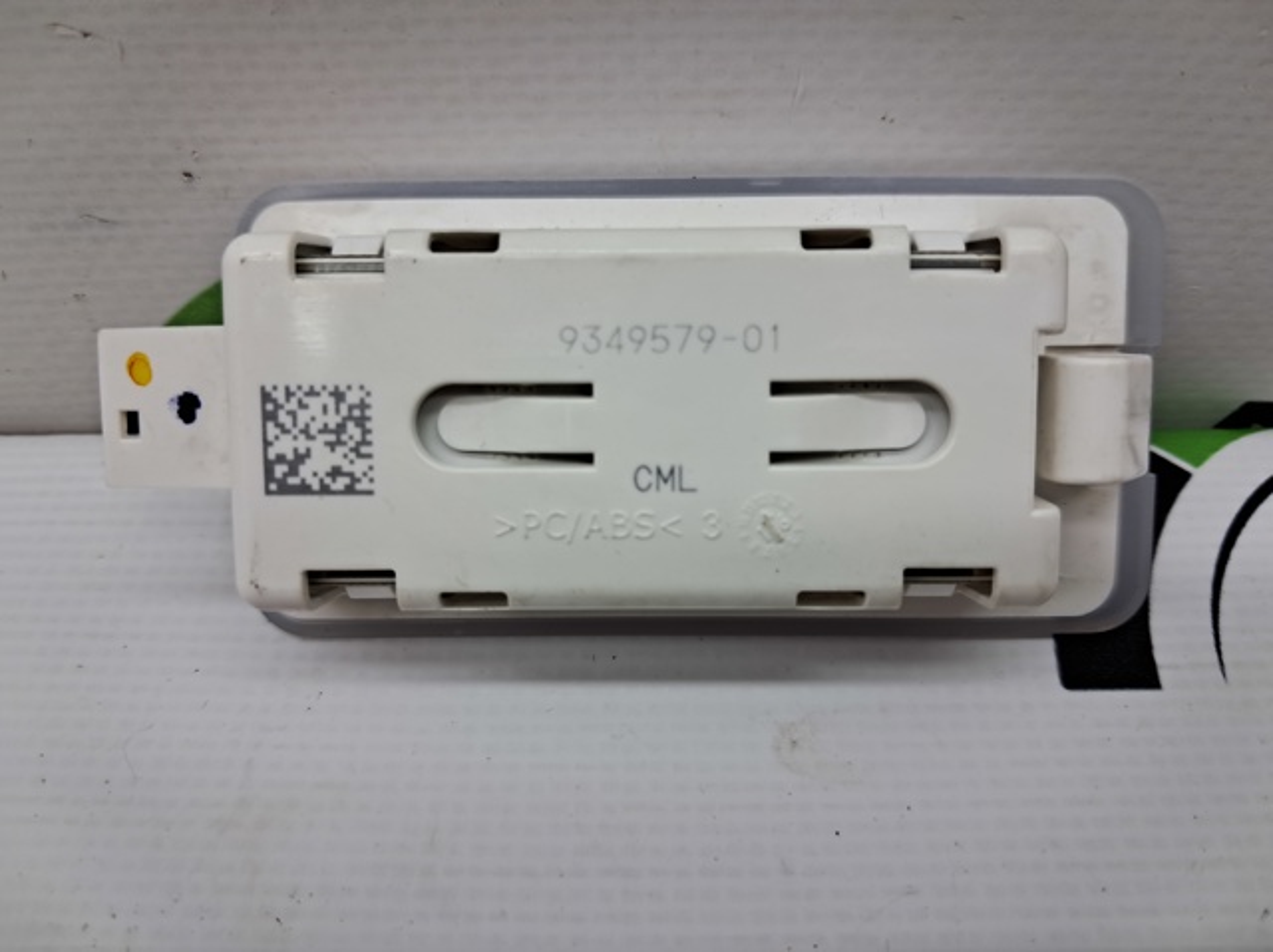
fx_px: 992
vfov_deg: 51.3
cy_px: 476
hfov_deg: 65.4
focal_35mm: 27
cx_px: 636
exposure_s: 1/120
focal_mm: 4
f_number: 1.8
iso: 50
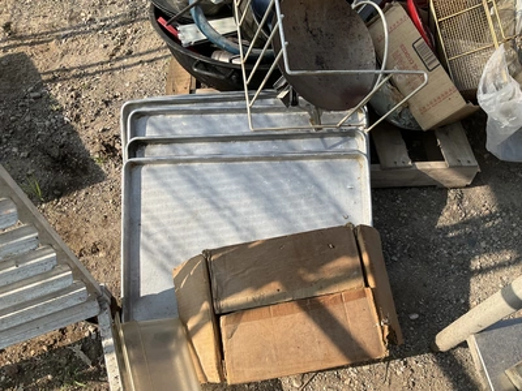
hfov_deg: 61.7
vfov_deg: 48.2
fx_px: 437
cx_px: 261
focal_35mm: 29
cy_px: 196
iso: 25
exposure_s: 1/962
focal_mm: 3
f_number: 1.8
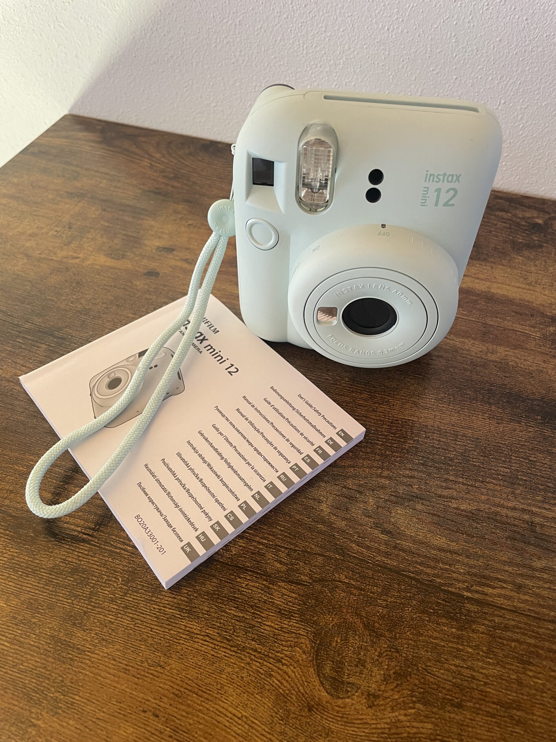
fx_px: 557
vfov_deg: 67.3
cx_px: 278
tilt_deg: -48.7
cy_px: 371
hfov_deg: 53.1
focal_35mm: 26
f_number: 1.6
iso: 200
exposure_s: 1/60
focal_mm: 4.2
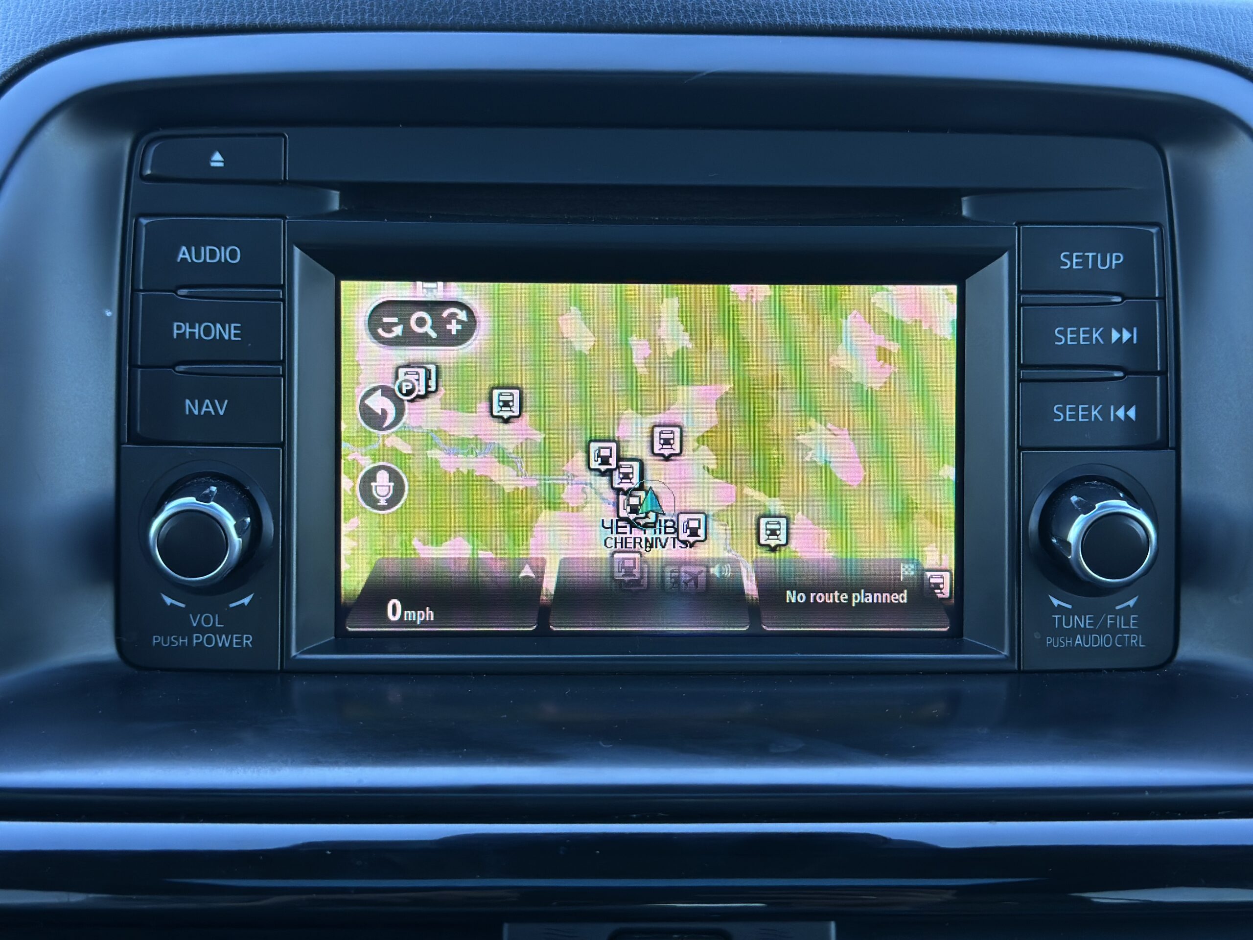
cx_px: 626
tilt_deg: -16.0
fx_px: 1737
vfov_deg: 30.3
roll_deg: -1.0
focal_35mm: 48
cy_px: 470
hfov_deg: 39.7
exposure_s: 1/167
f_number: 1.78
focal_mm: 6.86
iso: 80
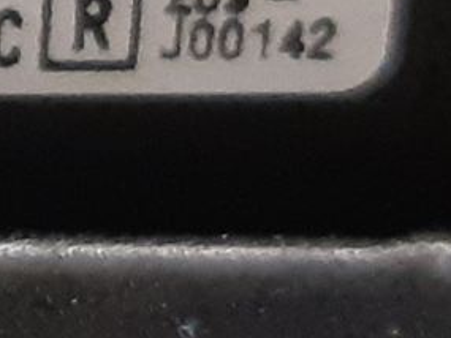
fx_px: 2437
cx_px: -850
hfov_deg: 8.9
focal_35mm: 187
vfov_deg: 7.8
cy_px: -115
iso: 320
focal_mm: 3.93
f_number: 1.7
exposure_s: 1/50
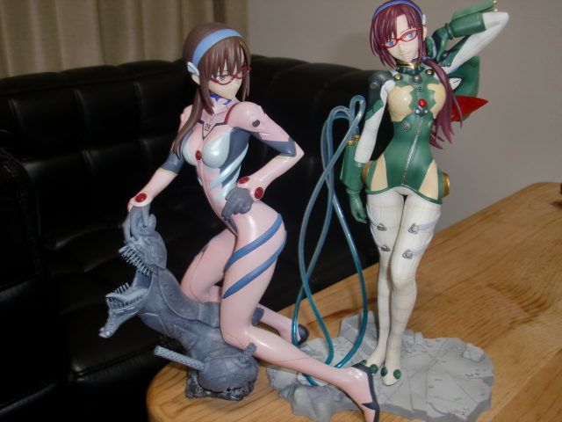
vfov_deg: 39.7
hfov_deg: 51.4
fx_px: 584
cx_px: 281
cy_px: 211
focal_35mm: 36
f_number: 2.8
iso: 64
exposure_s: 1/30
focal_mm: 6.3
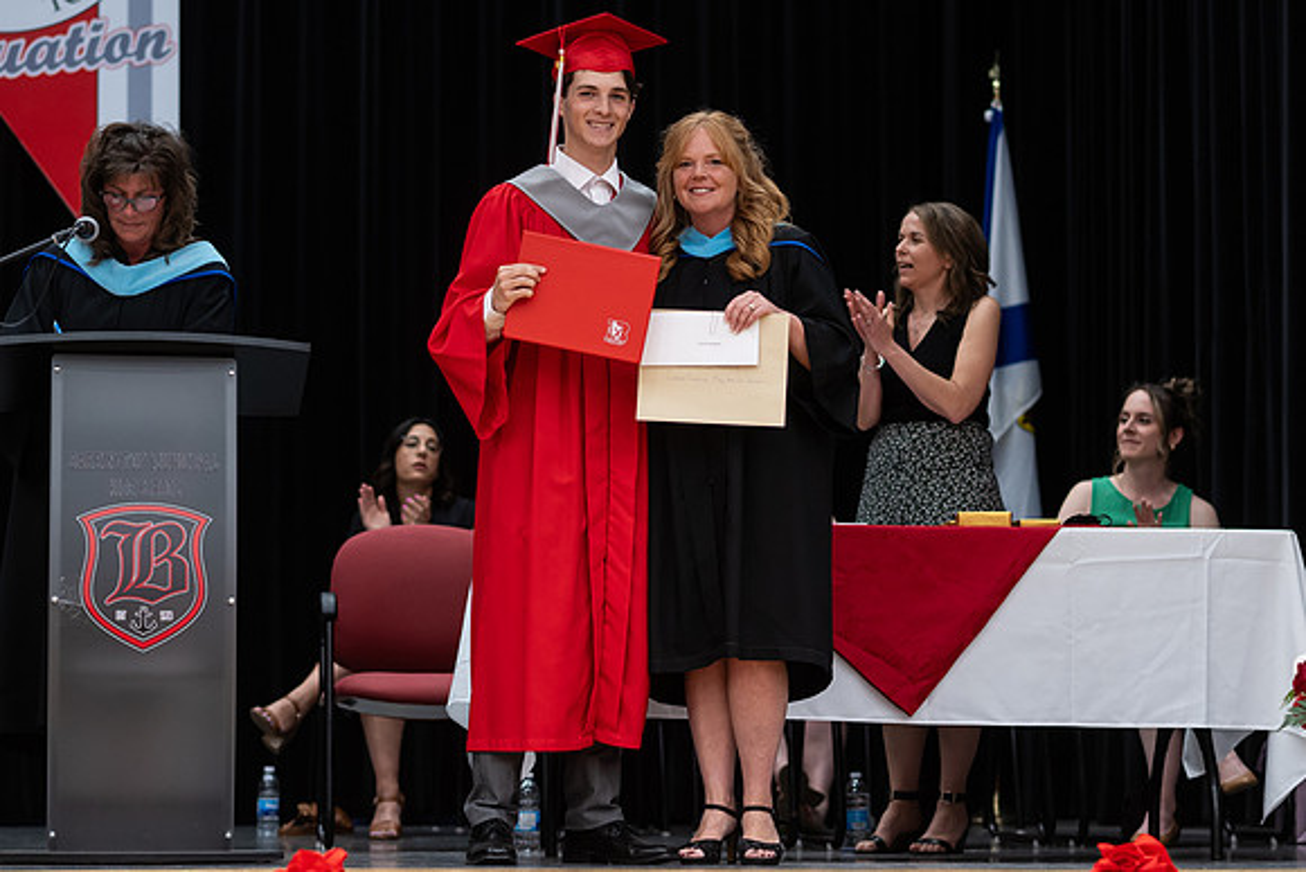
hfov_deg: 18.2
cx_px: 653
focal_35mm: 112
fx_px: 4082
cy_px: 476
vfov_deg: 12.2
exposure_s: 1/200
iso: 1000
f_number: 2.8
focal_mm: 85
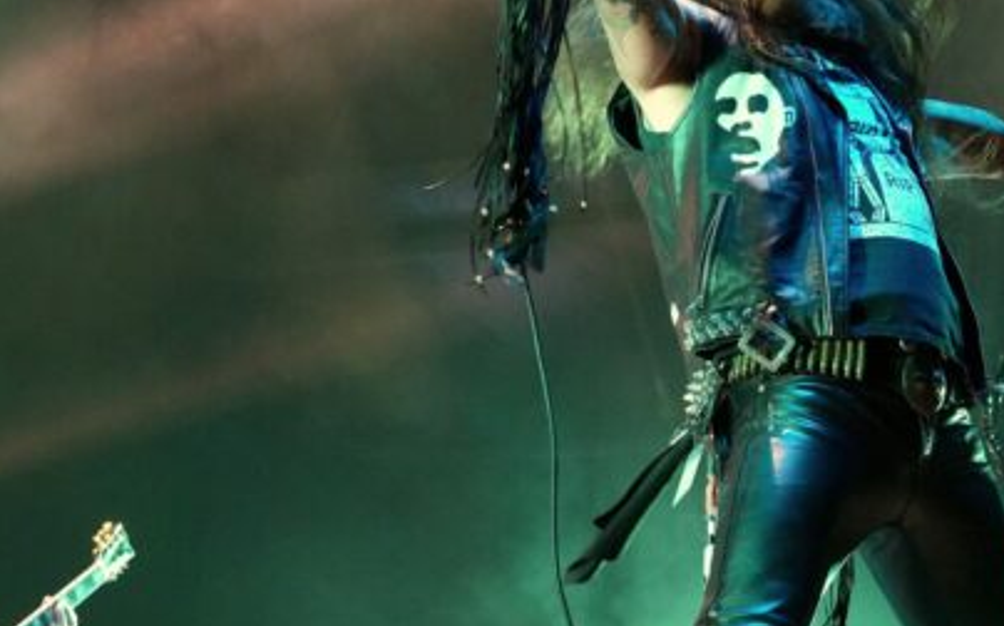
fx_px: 5087
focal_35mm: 186
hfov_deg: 11.3
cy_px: 355
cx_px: 669
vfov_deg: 7.0
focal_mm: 64
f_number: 5
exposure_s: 1/125
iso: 6400
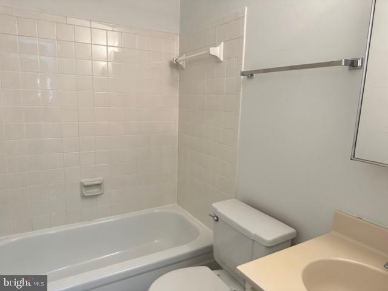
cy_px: 146
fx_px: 269
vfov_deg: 56.8
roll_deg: -1.3
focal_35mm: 24
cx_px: 194
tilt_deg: -10.9
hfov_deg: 71.6
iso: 125
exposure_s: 1/60
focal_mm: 6.86
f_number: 1.78
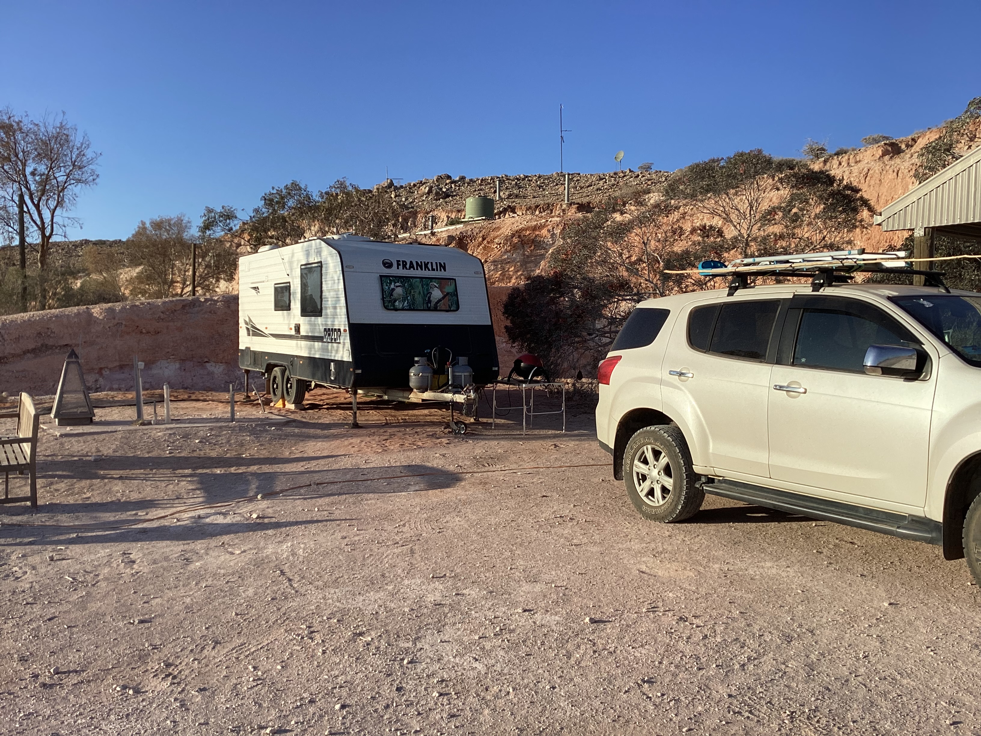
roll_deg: +0.6
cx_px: 490
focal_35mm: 31
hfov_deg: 58.4
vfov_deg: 45.4
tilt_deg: -3.3
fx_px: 879
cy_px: 368
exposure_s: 1/1181
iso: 25
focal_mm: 3.3
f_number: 2.4
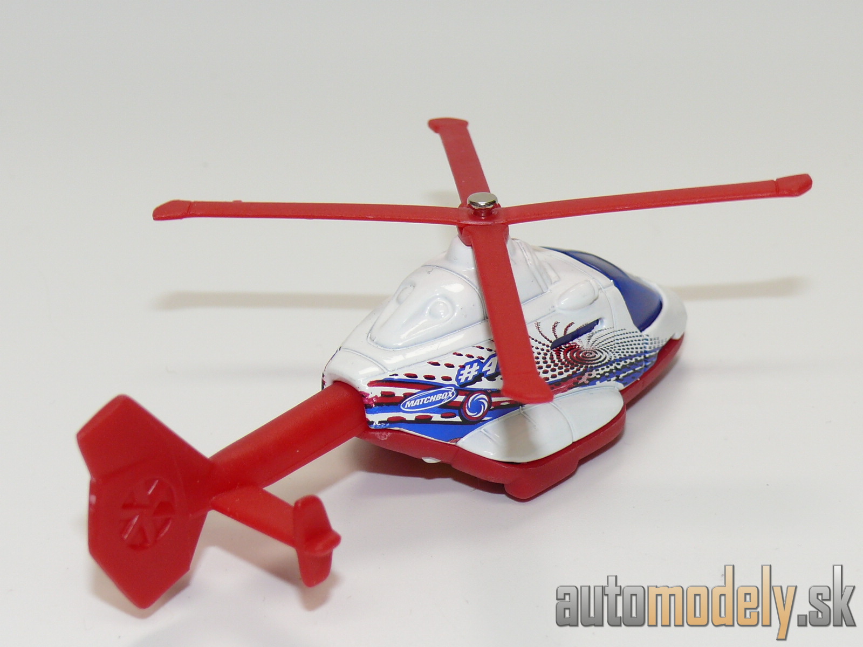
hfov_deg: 21.1
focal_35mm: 93
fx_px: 2319
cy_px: 324
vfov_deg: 15.9
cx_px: 432
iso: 100
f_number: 4
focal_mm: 12.8
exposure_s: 1/30
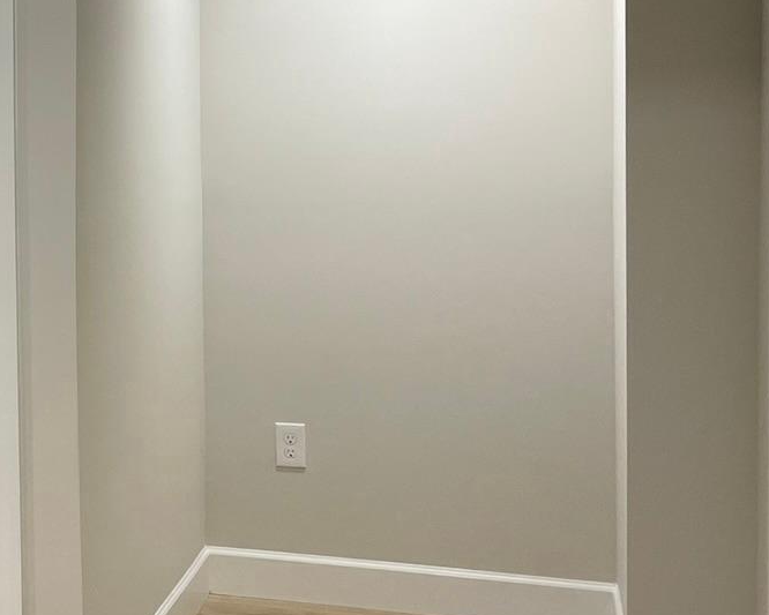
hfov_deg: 20.9
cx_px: -373
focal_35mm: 78
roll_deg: +0.8
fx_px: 1775
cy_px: 160
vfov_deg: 19.5
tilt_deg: -2.3
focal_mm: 4.2
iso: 64
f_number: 1.6
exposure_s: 1/60
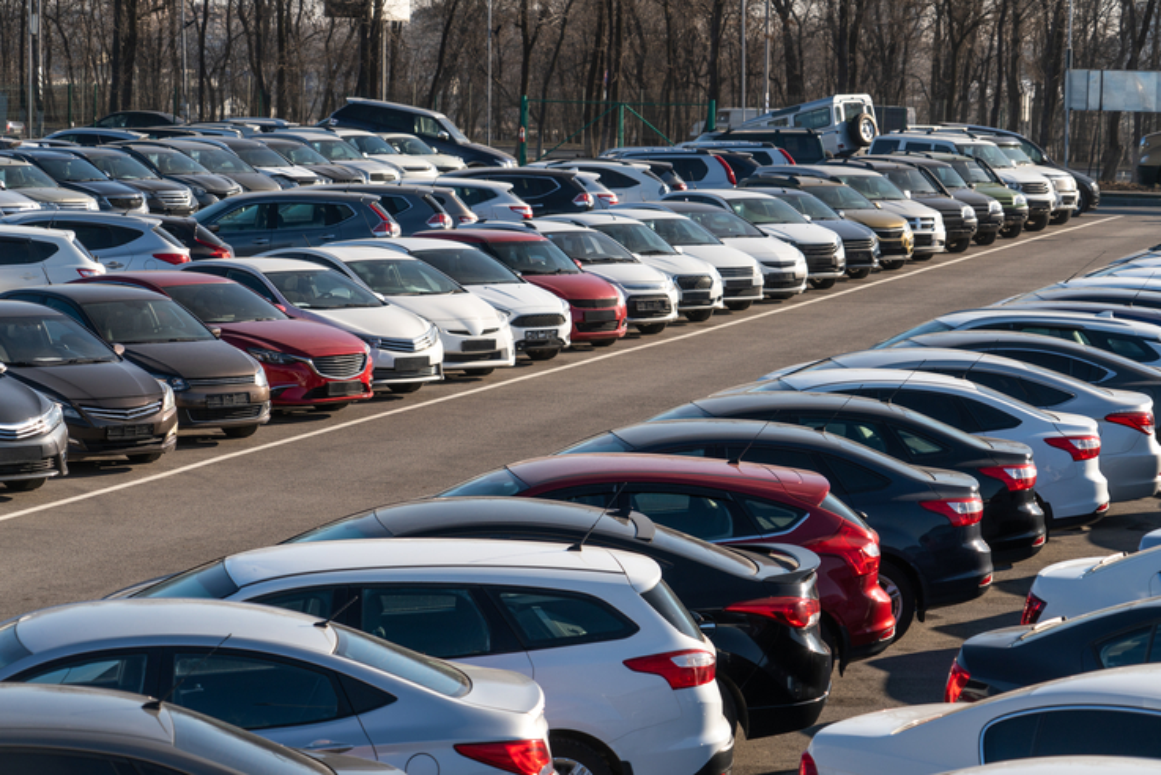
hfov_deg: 17.3
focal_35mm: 118
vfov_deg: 11.6
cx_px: 580
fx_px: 3807
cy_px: 388
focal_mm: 118
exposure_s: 1/800
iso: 80
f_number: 6.3
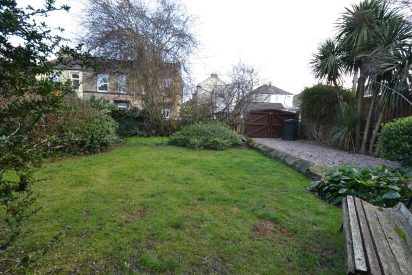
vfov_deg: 77.4
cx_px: 206
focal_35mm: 15
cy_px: 138
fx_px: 172
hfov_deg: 100.4
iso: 360
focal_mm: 10
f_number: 5.6
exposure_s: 1/125
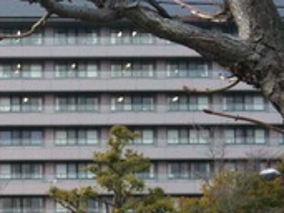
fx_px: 771
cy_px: 244
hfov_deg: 19.6
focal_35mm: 94
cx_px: -61
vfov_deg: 15.2
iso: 125
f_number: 2.8
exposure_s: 1/120
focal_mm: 3.85
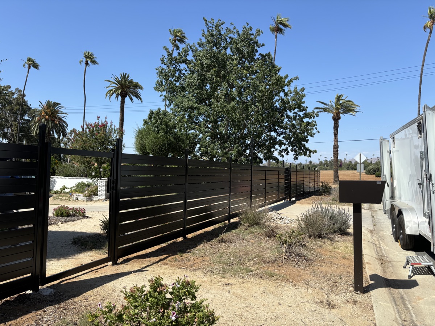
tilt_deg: +3.1
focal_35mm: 26
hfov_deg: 67.3
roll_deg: -0.8
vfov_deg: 53.1
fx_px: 327
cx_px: 218
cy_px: 163
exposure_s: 1/2710
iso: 50
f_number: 1.6
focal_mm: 5.96
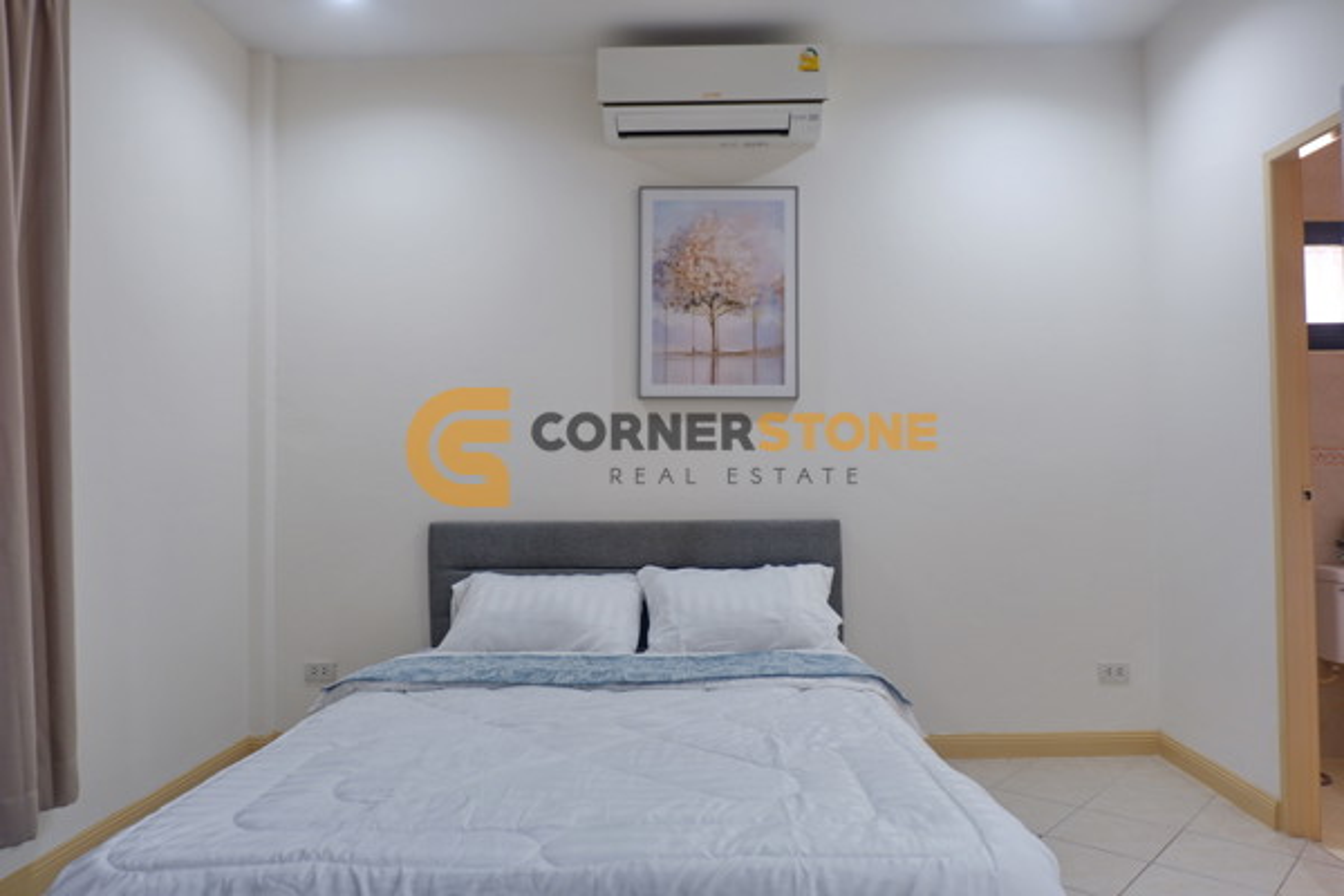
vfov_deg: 53.1
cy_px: 448
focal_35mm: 24
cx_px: 672
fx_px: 896
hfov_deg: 73.7
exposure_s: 1/25
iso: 200
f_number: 3.5
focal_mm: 16
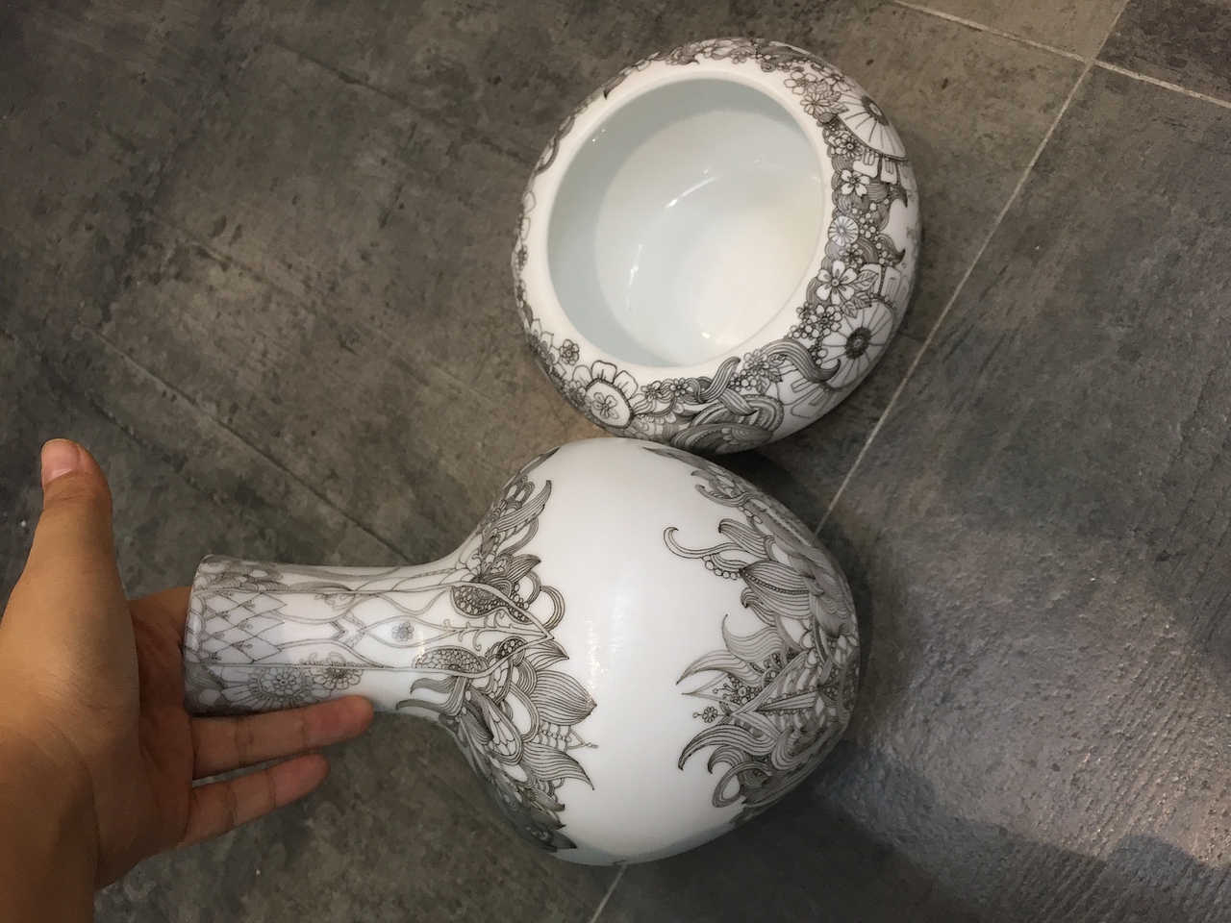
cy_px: 462
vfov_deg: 48.2
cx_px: 616
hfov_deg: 61.7
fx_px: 1031
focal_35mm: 29
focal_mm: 4.15
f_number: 2.2
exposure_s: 1/33
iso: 80
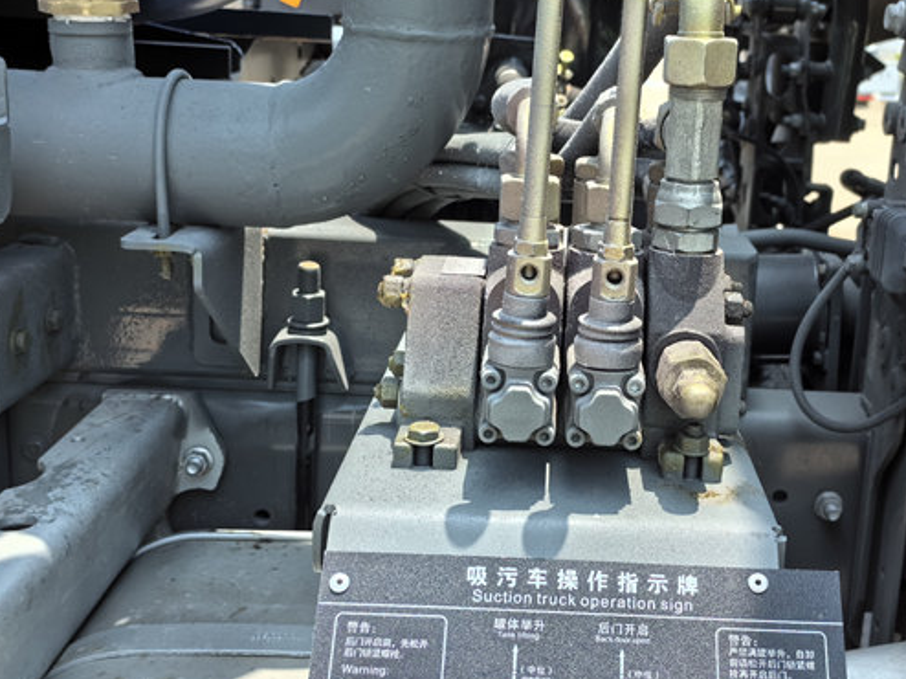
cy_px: 317
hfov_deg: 40.2
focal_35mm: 47
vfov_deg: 30.8
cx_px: 561
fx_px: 1230
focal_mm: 5.75
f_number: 2
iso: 64
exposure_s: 1/947
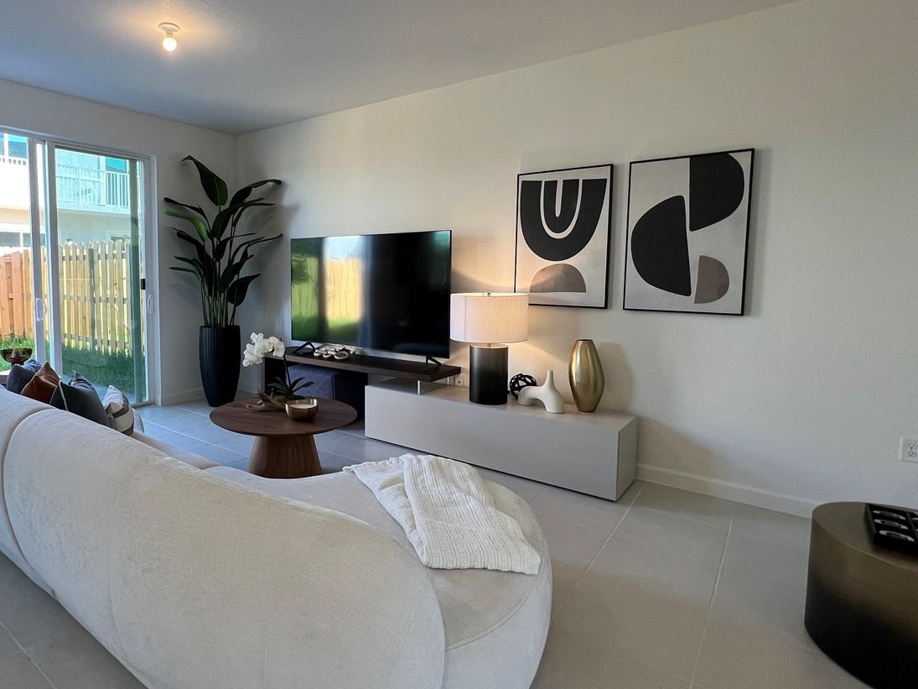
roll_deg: -0.9
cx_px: 338
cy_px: 309
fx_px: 504
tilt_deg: -4.0
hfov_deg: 82.9
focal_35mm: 19
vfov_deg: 68.5
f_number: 1.8
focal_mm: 1.57
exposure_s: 1/120
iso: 125
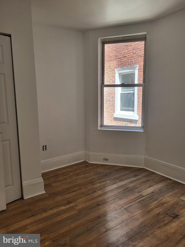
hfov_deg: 53.1
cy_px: 124
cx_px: 92
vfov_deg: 67.3
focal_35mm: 26
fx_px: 185
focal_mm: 5.4
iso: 80
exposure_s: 1/120
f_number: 1.8
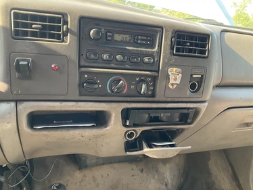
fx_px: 227
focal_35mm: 31
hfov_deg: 58.3
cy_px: 101
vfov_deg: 45.5
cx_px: 131
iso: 64
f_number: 1.8
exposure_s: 1/81
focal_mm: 3
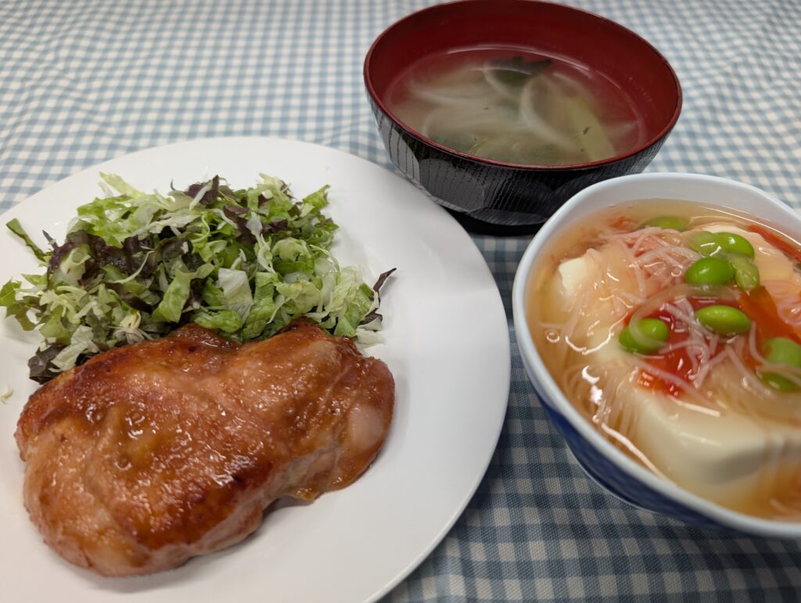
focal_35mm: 24
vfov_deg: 56.9
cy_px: 302
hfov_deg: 71.5
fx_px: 556
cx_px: 400
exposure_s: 1/30
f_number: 1.68
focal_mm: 6.9
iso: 24
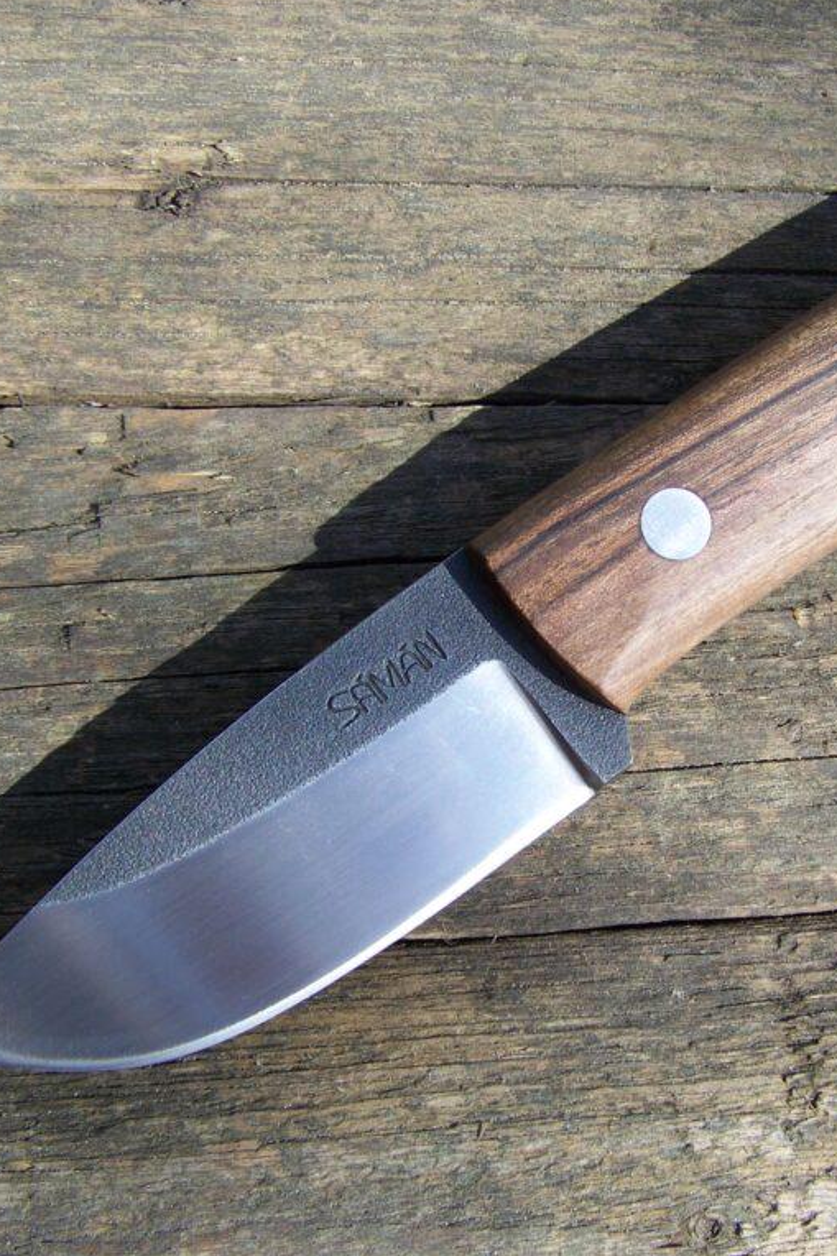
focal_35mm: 53
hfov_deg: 25.4
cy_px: 626
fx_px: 1849
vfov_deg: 37.5
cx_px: 544
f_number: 4
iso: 64
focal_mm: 6.3
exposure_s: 1/320
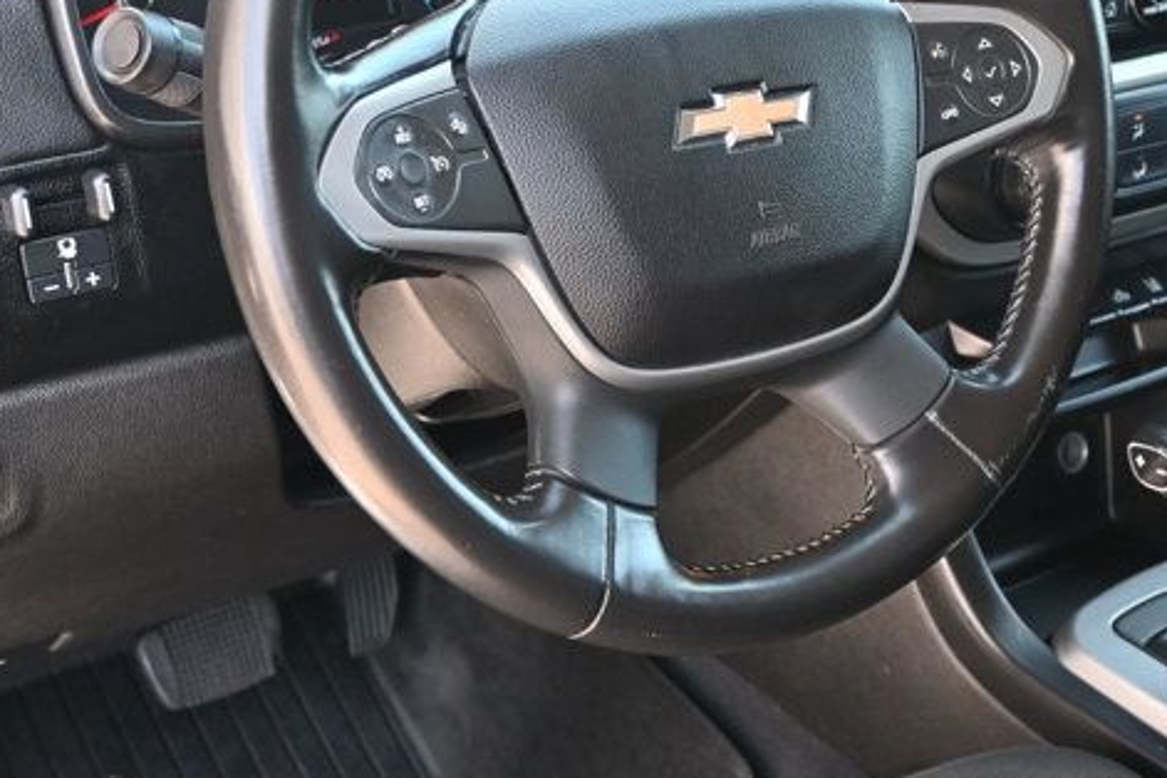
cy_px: 332
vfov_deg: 21.4
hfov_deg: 31.5
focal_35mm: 64
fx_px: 2060
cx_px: 701
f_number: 3.8
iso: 720
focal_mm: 19.5
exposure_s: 1/125
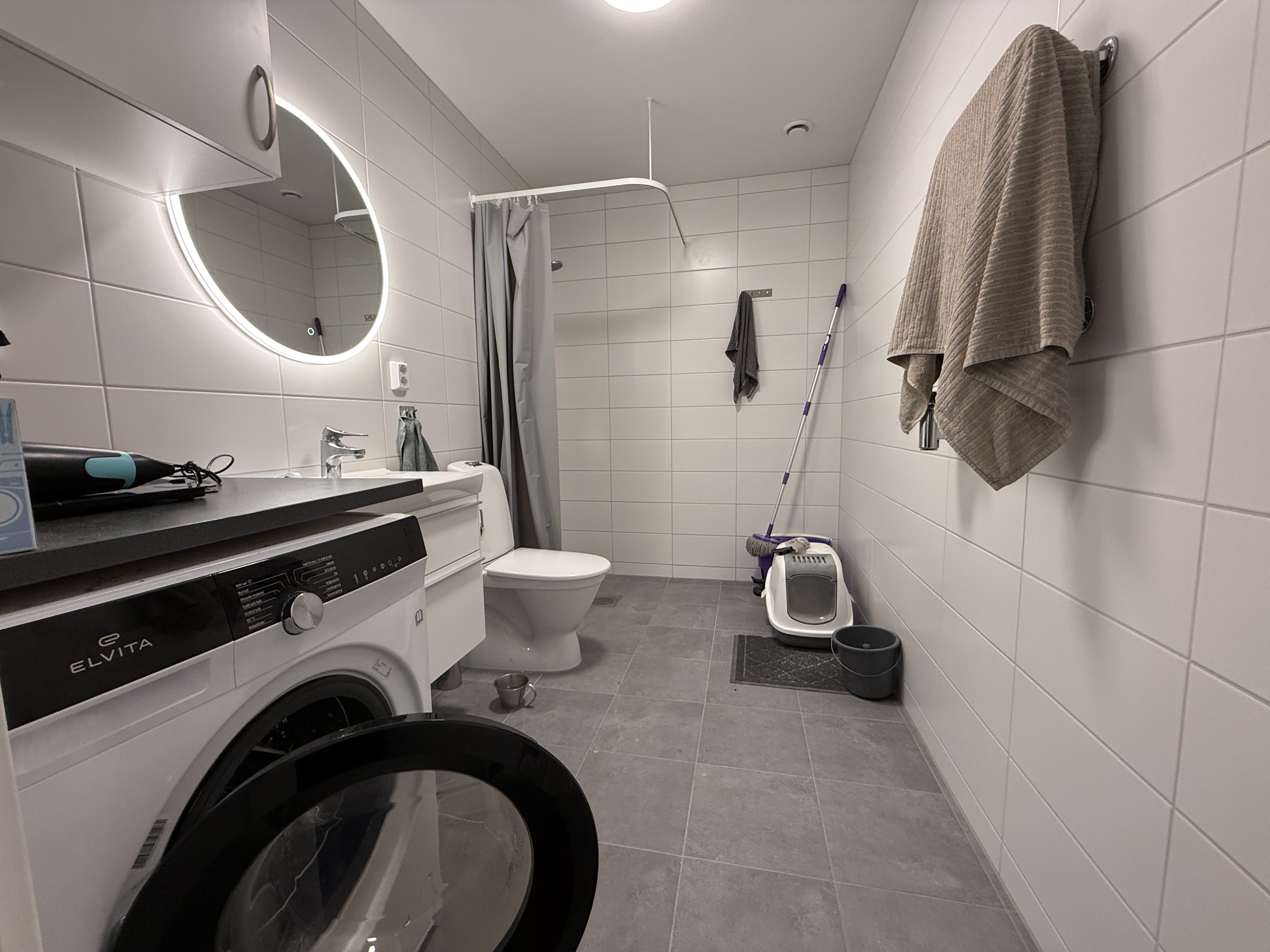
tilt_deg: -5.6
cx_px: 635
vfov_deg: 85.7
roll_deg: +1.5
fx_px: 514
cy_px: 476
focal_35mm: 14
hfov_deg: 102.1
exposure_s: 1/100
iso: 200
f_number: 2.2
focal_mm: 2.22
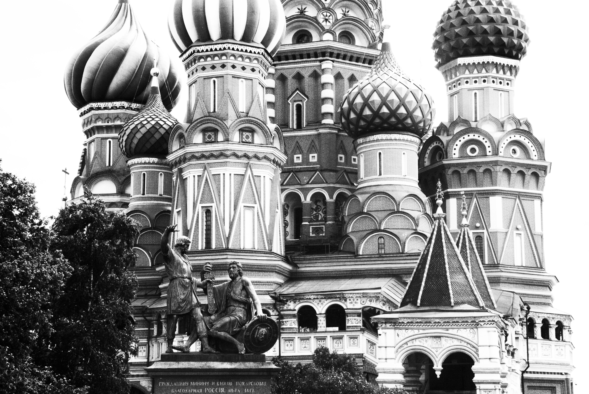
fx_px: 1106
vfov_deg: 20.2
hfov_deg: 29.8
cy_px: 197
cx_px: 294
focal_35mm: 68
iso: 400
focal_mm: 45
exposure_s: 1/125
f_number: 22
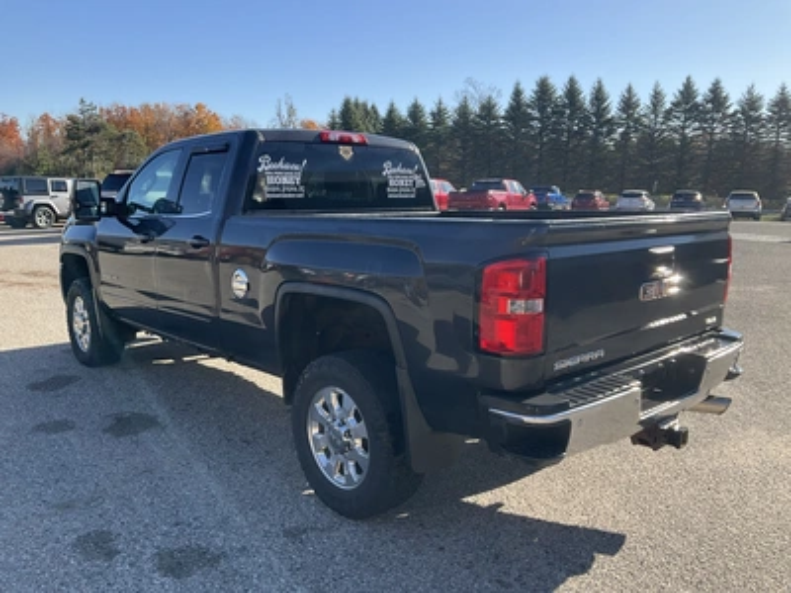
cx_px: 396
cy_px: 296
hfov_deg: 61.7
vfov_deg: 48.2
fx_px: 663
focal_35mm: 29
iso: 25
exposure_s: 1/829
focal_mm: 3
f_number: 1.8
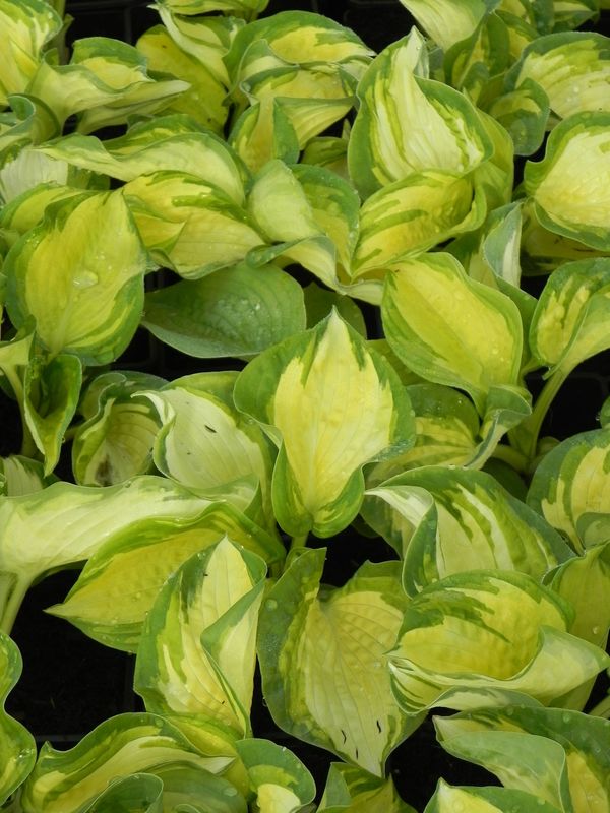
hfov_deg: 15.6
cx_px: 305
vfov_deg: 20.7
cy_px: 406
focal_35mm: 95
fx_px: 2232
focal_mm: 16.9
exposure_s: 1/640
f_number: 4.5
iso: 160
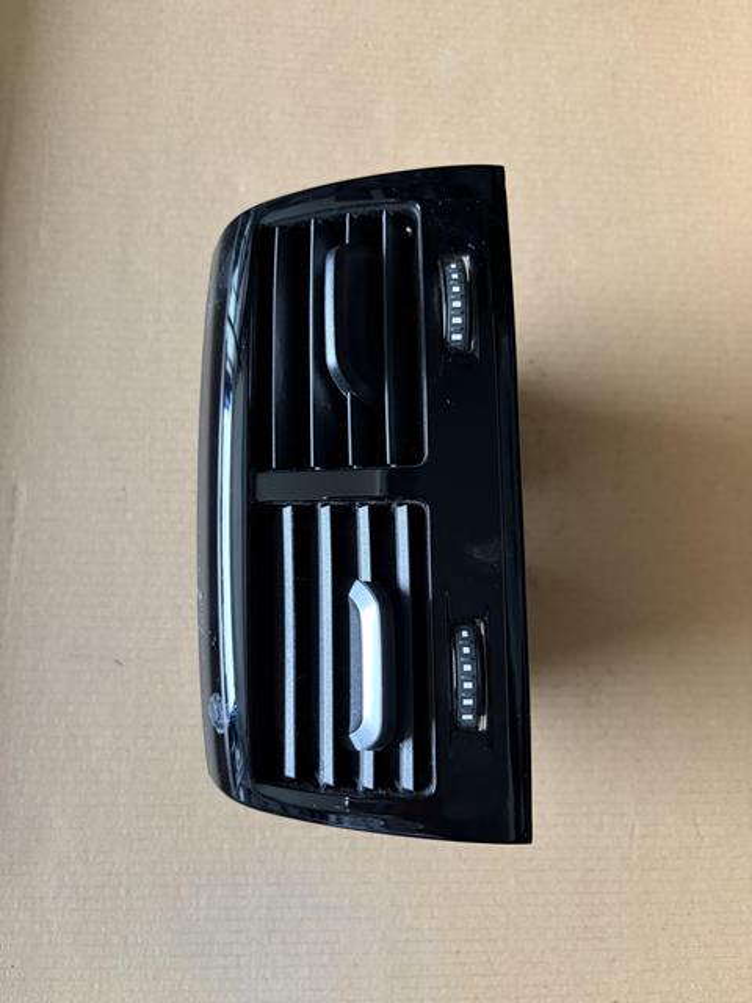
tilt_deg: -79.1
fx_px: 753
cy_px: 502
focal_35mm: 26
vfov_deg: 67.3
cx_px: 376
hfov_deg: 53.1
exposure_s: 1/60
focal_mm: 5.96
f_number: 1.6
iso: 500
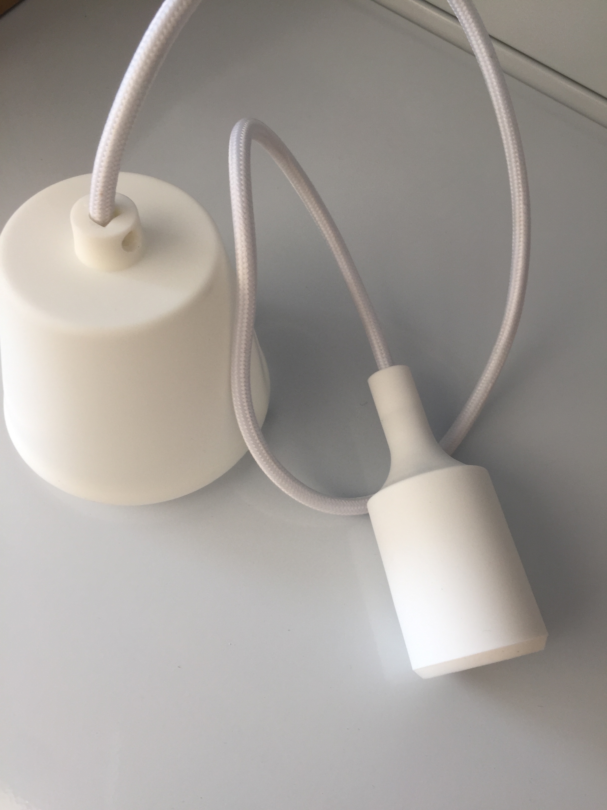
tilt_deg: -65.3
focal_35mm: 29
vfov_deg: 61.7
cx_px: 304
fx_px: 678
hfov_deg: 48.2
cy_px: 405
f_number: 2.2
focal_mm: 4.15
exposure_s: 1/50
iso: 32
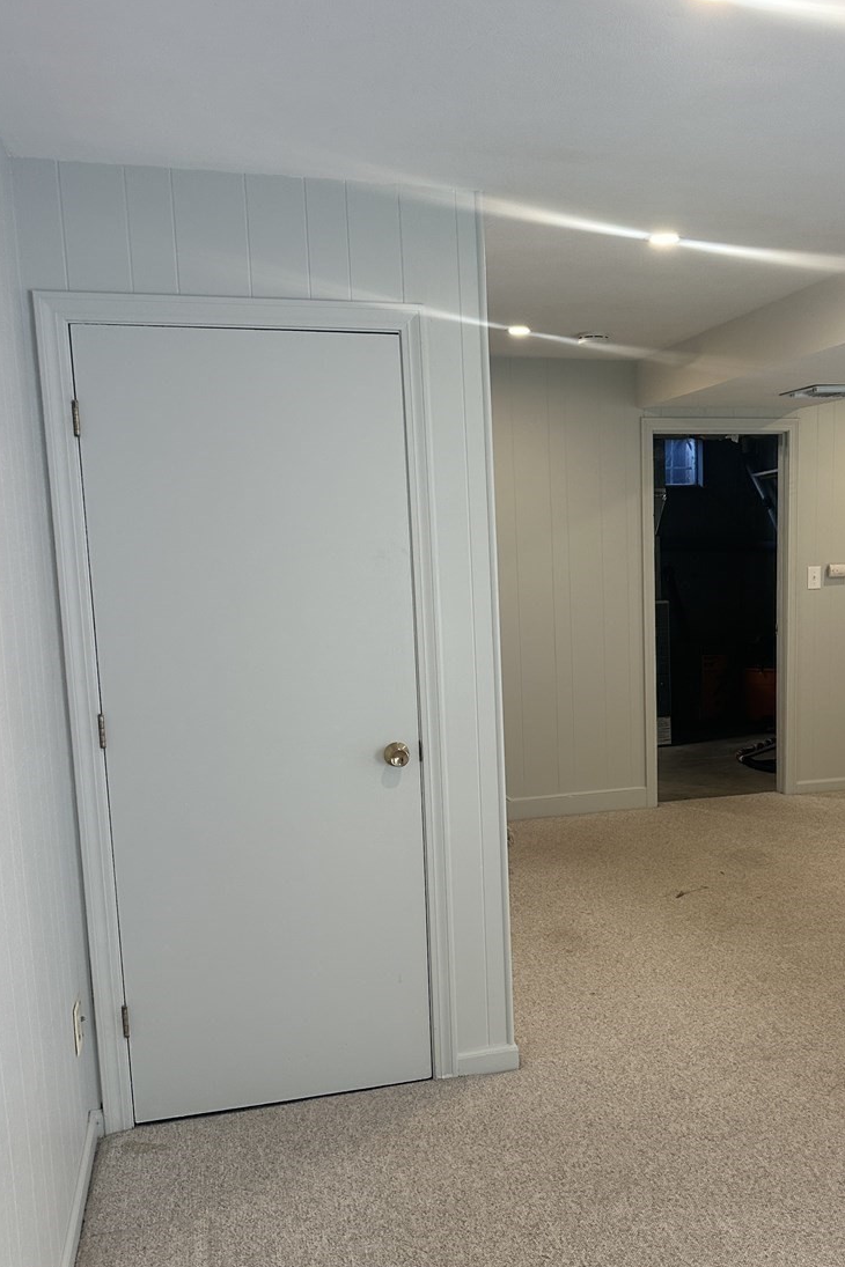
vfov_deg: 54.3
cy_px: 710
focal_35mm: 35
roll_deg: +0.3
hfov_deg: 36.8
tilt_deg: -8.4
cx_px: 653
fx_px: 1232
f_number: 1.78
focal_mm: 6.86
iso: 125
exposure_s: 1/120
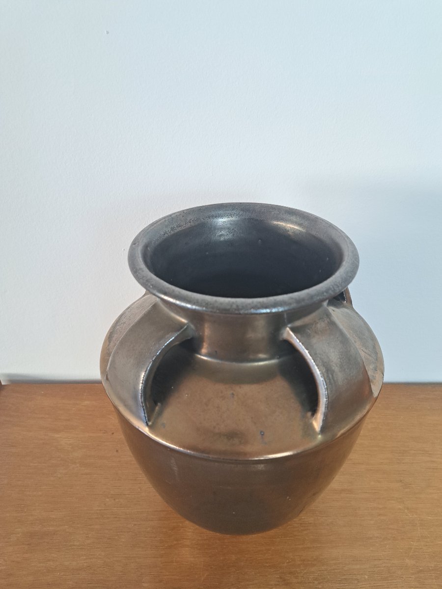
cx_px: 221
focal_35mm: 24
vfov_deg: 71.6
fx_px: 409
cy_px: 294
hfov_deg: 56.8
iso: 100
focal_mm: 5.23
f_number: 1.8
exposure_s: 1/50
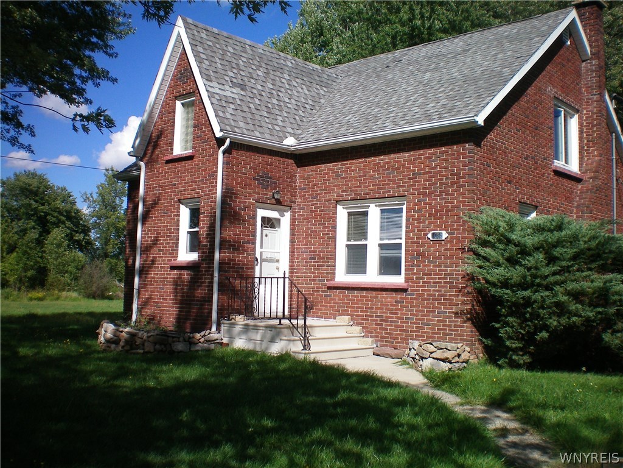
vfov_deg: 37.7
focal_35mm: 38
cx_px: 312
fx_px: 684
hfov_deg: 49.0
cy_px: 234
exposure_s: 1/640
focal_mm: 6.3
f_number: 4.6
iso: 64
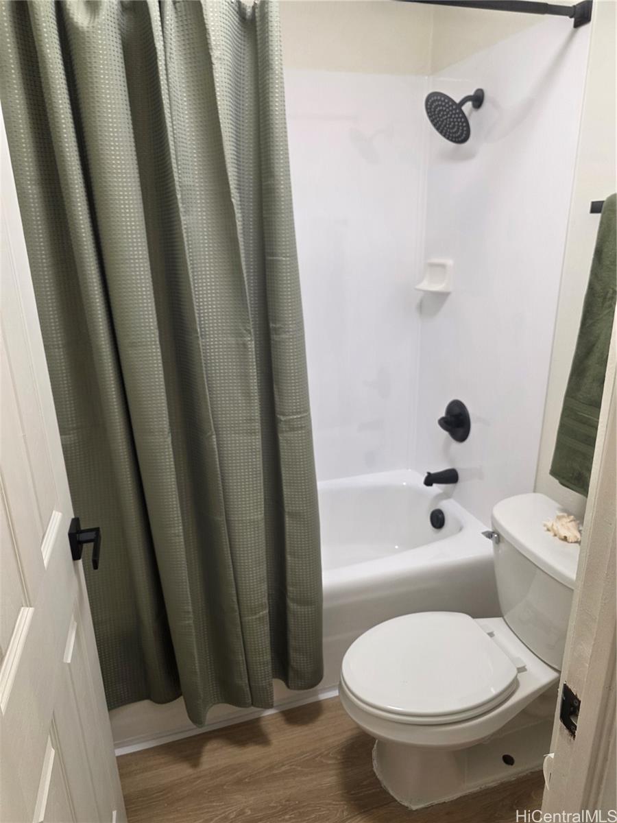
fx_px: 547
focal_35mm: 23
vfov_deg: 73.9
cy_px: 412
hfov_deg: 58.9
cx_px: 308
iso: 160
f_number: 1.7
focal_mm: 6.3
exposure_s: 1/120
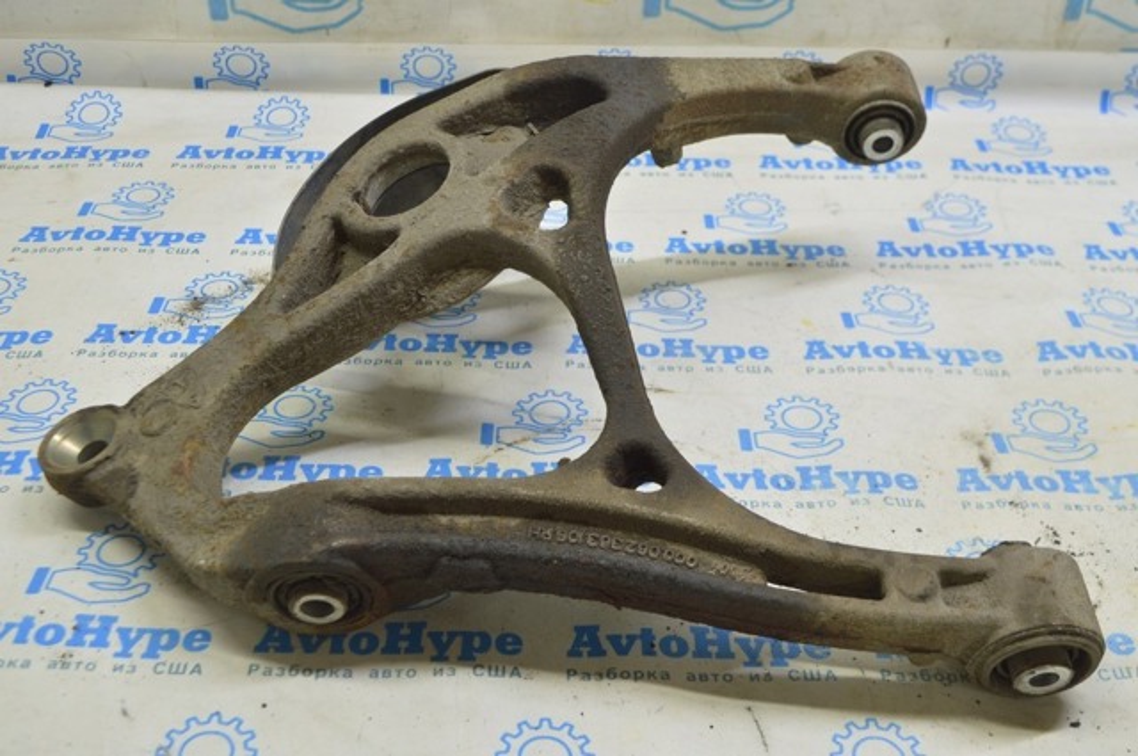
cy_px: 378
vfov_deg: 30.8
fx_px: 1373
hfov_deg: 45.0
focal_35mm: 44
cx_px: 569
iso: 400
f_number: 5.6
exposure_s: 1/20
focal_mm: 29
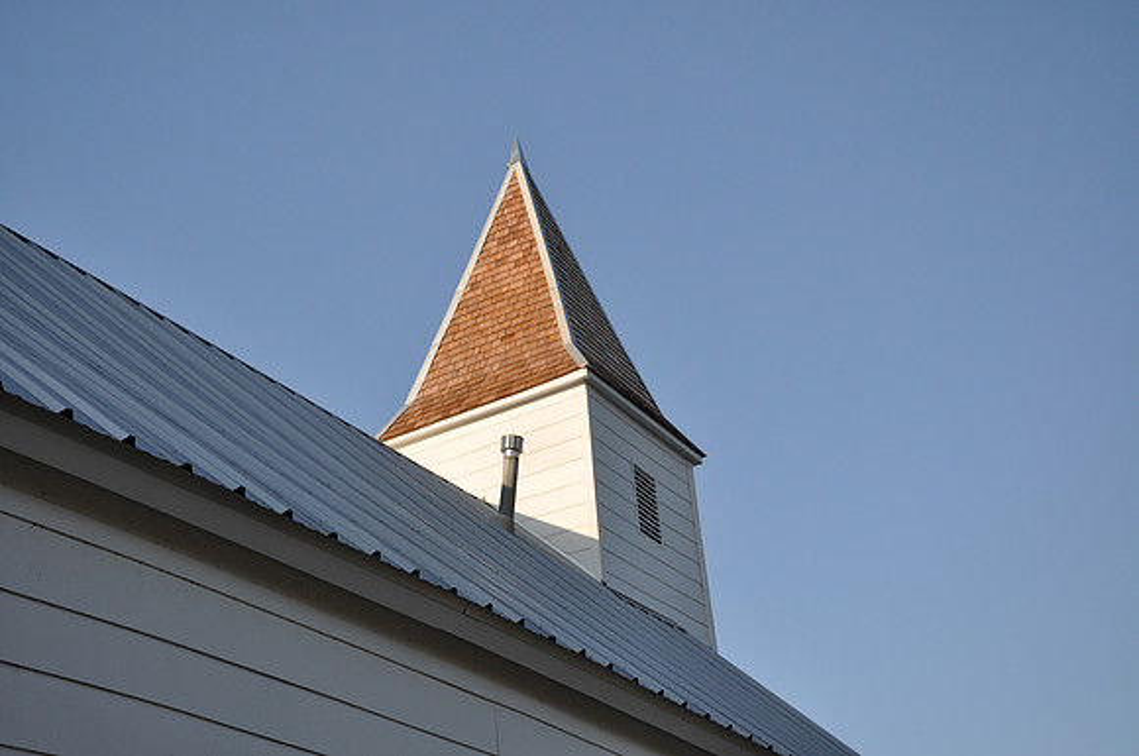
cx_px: 570
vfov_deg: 26.4
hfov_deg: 38.9
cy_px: 378
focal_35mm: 51
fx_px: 1611
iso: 200
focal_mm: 34
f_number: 7.1
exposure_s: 1/200
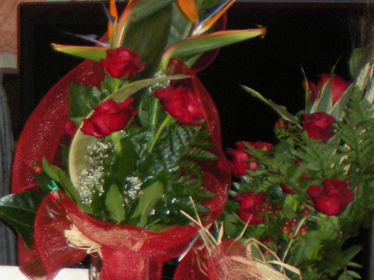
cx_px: -167
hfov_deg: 15.4
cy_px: 190
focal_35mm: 119
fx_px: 1286
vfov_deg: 12.4
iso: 304
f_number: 3.1
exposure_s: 1/60
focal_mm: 6.3
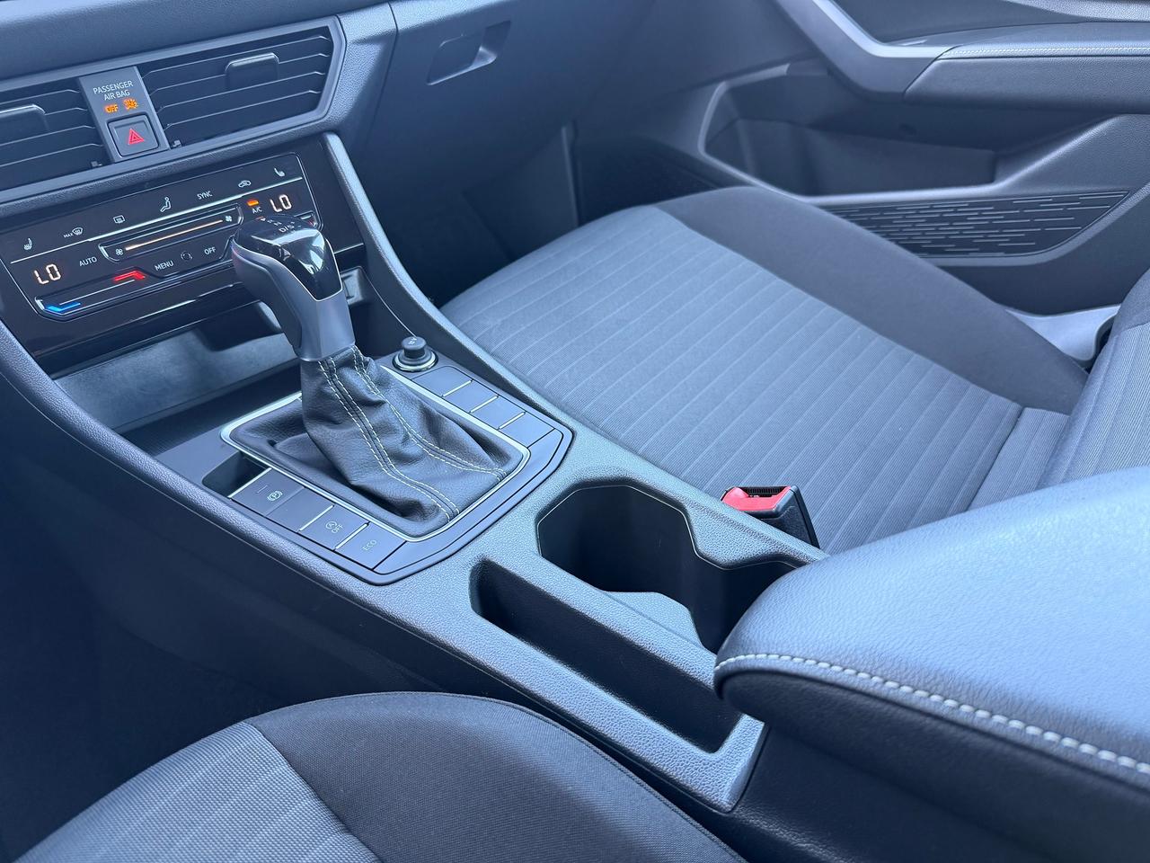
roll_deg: +9.4
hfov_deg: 71.6
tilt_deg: -33.2
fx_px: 797
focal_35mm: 24
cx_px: 575
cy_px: 432
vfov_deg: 56.8
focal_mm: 6.76
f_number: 1.78
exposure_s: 1/60
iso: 200
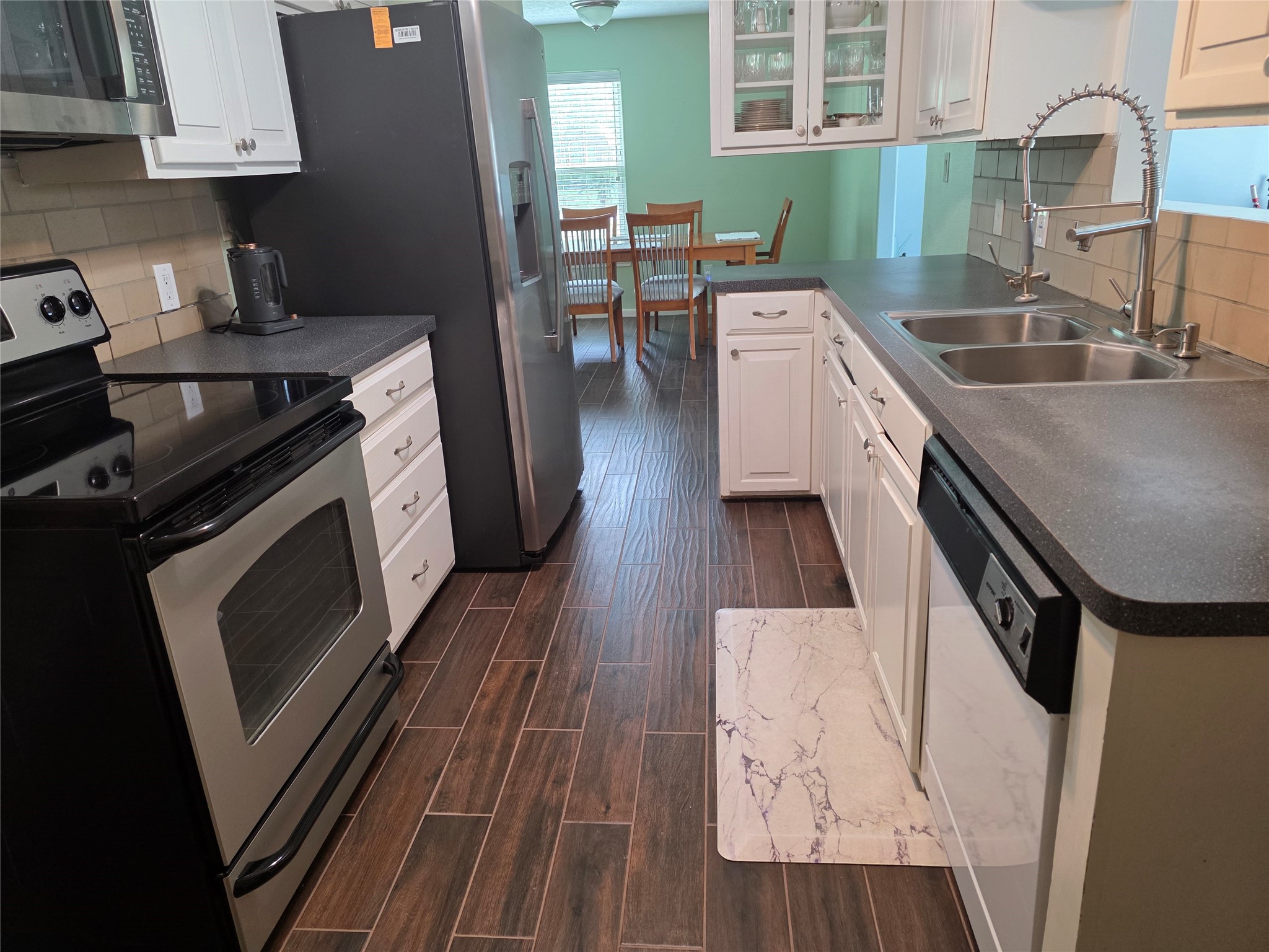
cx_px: 634
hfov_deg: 73.9
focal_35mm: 23
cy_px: 476
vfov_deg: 58.9
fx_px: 843
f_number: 1.7
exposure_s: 1/120
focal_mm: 6.3
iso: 320
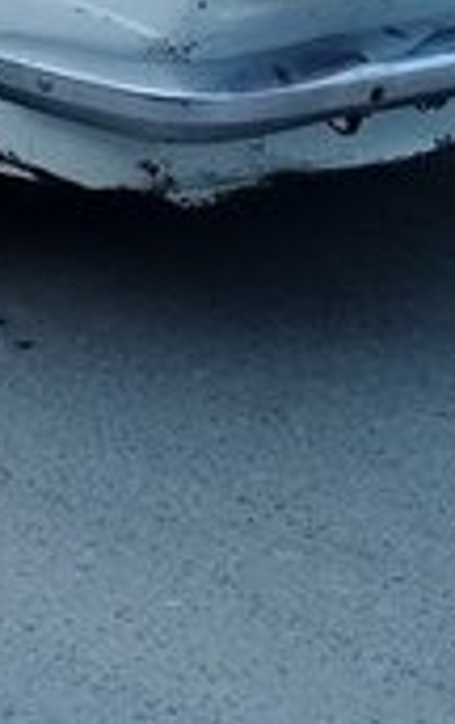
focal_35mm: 126
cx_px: -17
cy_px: -255
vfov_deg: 15.6
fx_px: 2492
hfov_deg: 10.3
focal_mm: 3.3
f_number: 2.2
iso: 64
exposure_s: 1/868
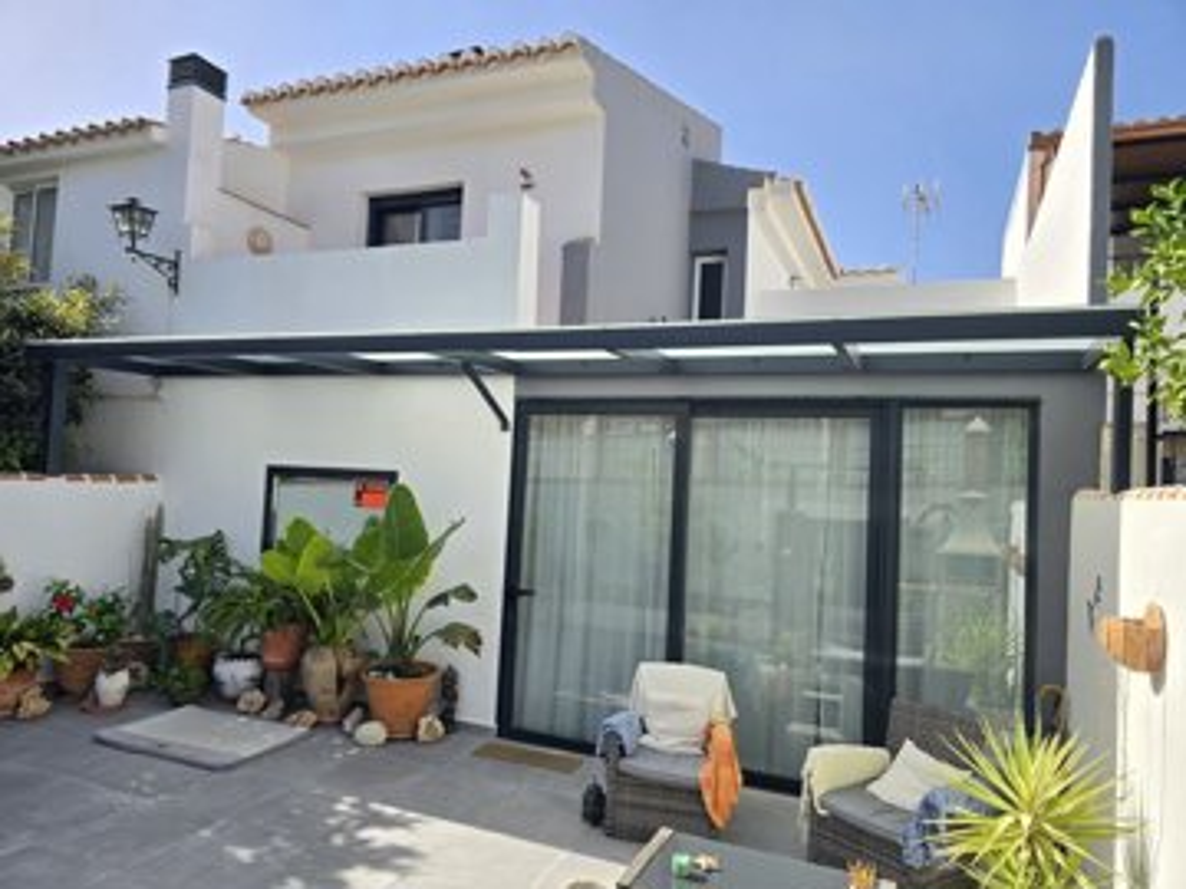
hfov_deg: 73.9
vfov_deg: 58.9
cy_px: 444
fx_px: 788
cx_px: 593
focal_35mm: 23
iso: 12
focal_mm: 6.3
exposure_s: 1/614
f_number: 1.7
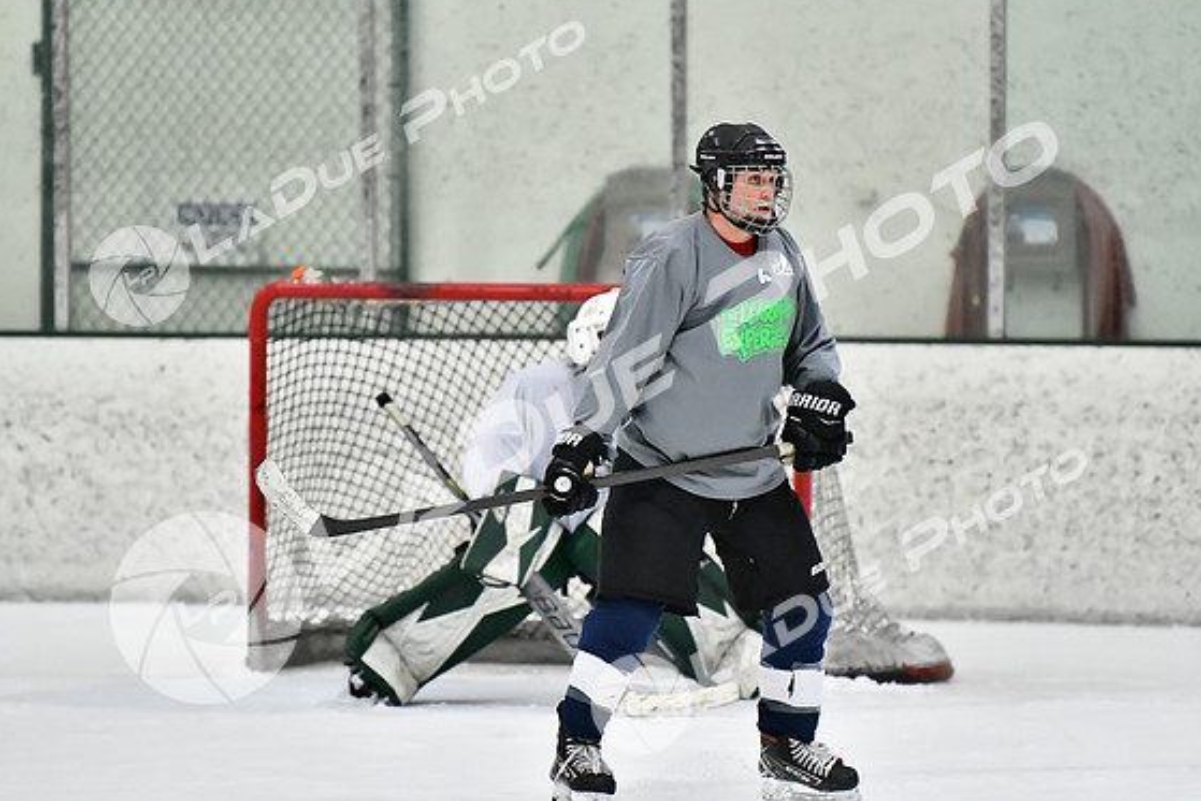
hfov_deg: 6.6
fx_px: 10377
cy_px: 388
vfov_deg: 4.4
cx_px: 587
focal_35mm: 311
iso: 6400
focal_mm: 200
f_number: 2.8
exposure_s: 1/2000
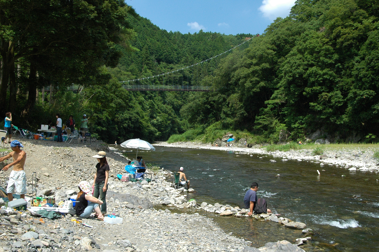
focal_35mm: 39
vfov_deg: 34.1
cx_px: 190
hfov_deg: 49.6
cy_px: 126
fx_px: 410
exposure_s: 1/125
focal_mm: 26
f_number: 9.5
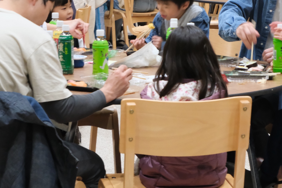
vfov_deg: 10.0
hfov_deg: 14.9
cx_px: 198
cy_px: 43
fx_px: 1073
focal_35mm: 137
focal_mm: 45
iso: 6400
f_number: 5.6
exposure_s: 1/8
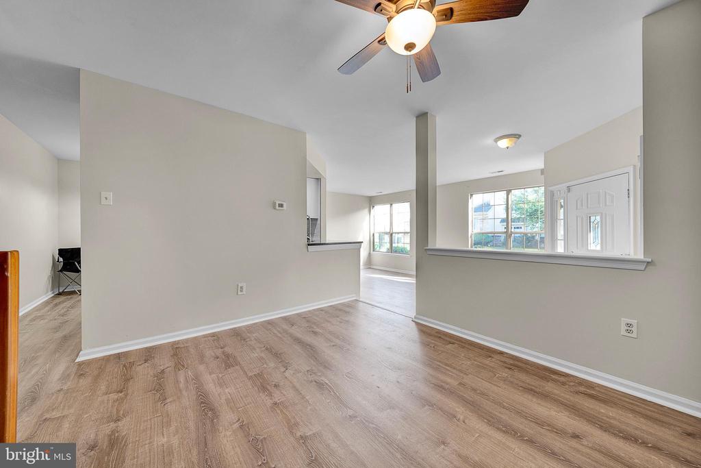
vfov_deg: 90.0
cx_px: 350
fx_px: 234
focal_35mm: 12
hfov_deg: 112.6
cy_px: 234
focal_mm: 12
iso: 320
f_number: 7.1
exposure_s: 1/13
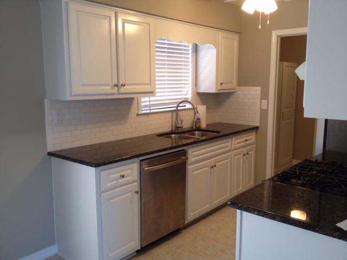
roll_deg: +0.1
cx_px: 174
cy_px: 130
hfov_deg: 52.6
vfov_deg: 40.7
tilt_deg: -10.2
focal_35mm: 35
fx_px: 351
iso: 64
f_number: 2.4
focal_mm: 4.28
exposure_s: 1/20
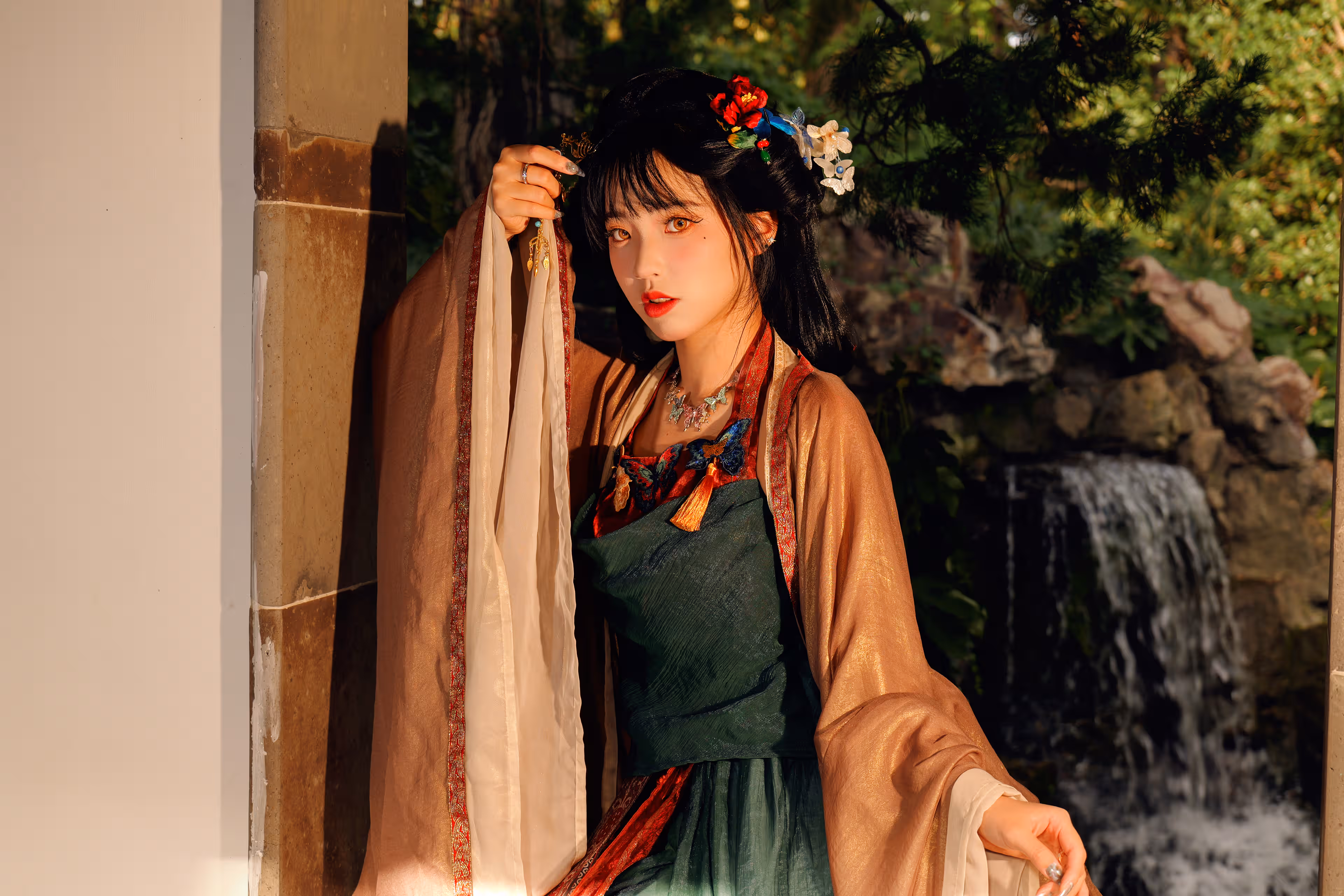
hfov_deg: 33.4
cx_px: 672
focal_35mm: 60
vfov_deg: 22.6
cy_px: 448
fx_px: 2240
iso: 200
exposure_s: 1/125
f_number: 5.6
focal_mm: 60
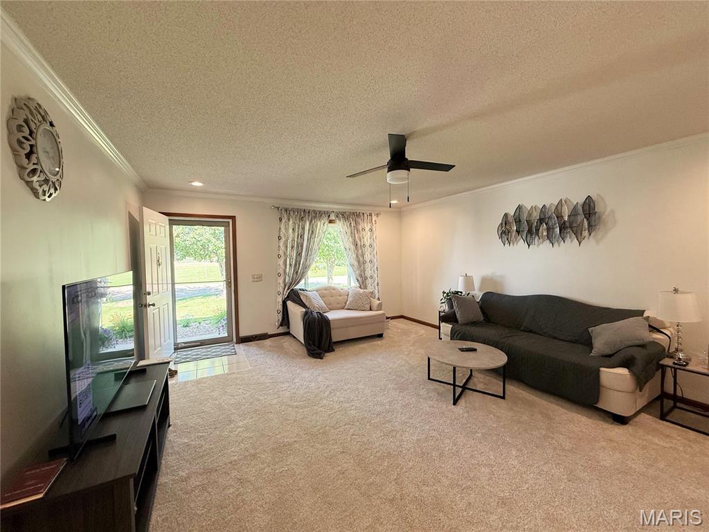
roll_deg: +0.8
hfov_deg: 102.1
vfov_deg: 85.7
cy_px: 266
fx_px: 287
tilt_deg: -2.1
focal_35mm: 14
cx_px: 354
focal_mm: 2.22
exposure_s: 1/120
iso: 200
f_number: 2.2
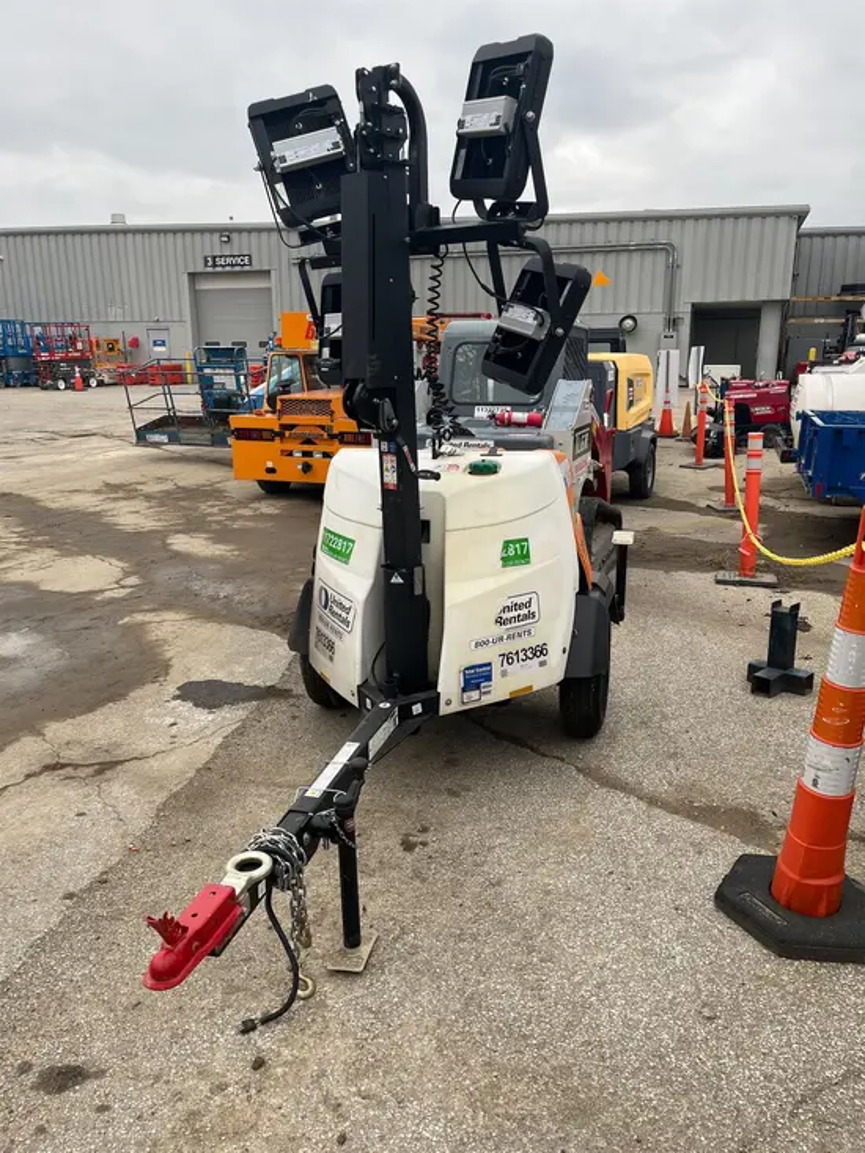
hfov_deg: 53.1
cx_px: 432
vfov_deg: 67.3
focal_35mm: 26
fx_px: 866
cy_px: 576
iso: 50
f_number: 1.6
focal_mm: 5.1
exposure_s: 1/493
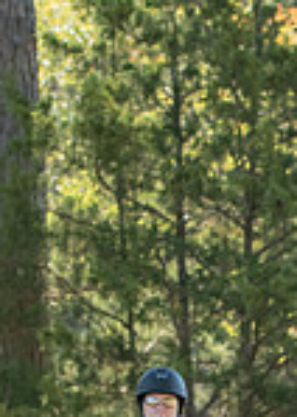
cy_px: 652
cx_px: 721
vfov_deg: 4.0
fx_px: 5991
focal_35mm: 506
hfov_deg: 2.8
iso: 280
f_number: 4
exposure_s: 1/320
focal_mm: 80
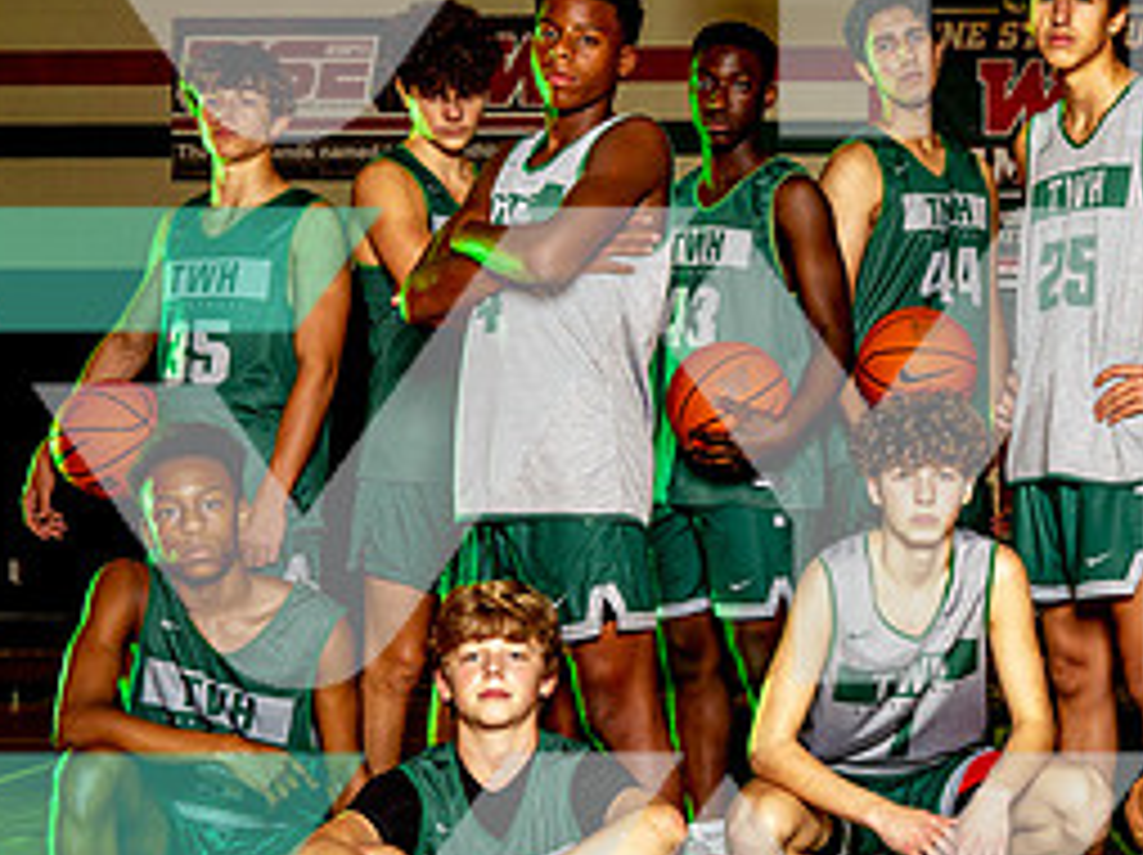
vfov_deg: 22.2
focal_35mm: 66
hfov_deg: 28.2
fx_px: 2177
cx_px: 1058
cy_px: 448
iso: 200
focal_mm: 30
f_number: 7.1
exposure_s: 1/250
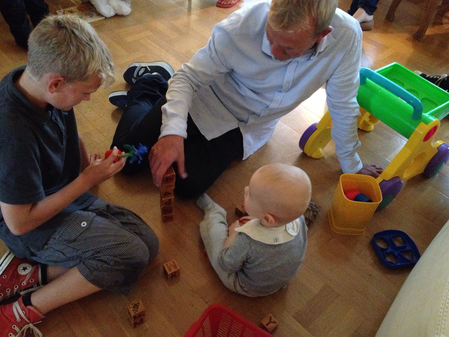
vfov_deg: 40.7
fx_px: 454
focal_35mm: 35
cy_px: 168
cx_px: 224
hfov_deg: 52.6
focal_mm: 4.28
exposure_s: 1/15
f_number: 2.4
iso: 800
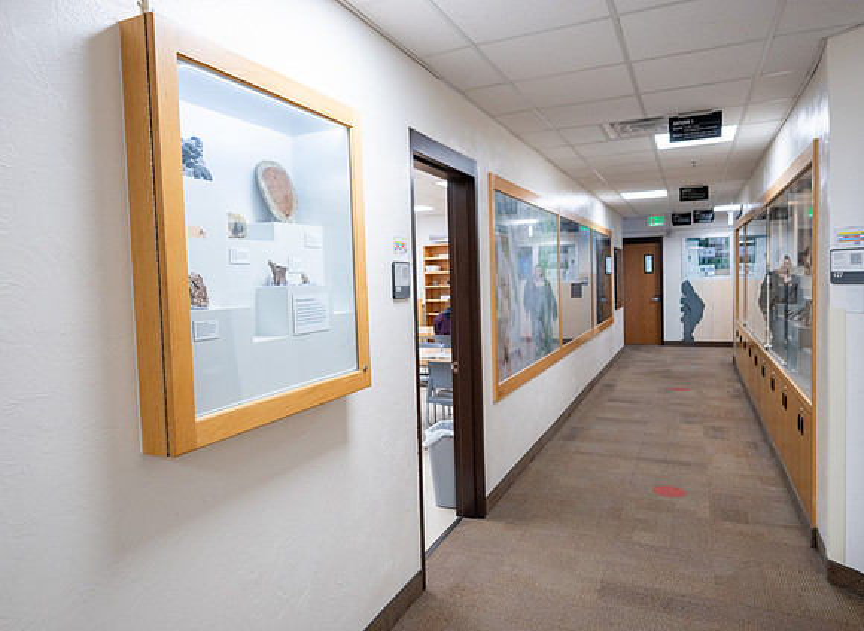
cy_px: 316
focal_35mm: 24
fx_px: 592
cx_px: 404
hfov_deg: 72.1
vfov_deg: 56.1
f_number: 4
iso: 800
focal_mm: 22.5
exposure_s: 1/160
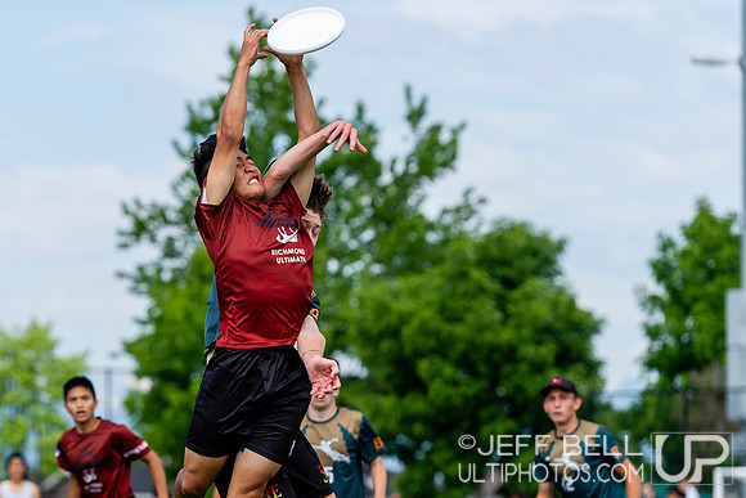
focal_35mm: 285
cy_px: 339
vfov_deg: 4.8
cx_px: 219
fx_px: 5917
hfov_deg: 7.2
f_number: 4
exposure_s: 1/1600
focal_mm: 175
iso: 200
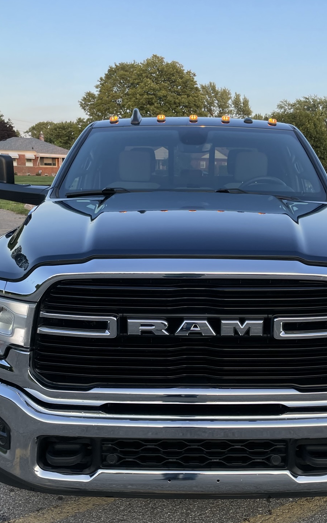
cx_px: 189
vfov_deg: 50.2
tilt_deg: -11.6
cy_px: 304
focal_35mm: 39
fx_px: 556
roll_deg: -1.7
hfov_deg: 32.7
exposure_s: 1/359
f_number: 1.6
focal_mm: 4.2
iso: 32
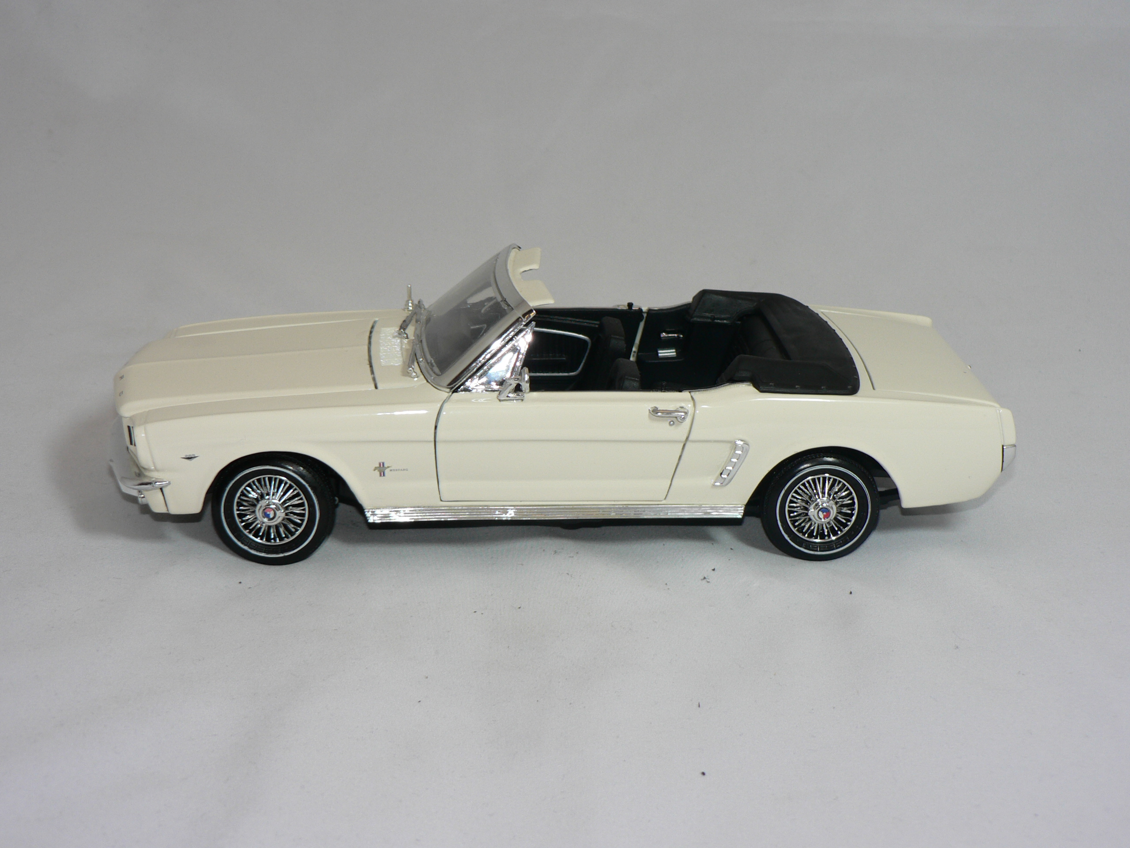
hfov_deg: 32.7
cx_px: 565
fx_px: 1926
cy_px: 424
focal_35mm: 59
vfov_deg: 24.8
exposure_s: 1/60
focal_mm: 9.8
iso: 80
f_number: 3.2
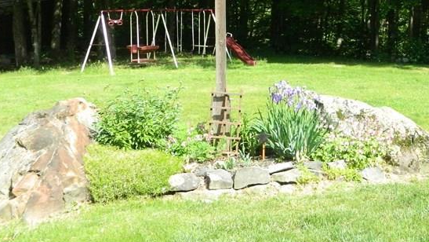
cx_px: 291
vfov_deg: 23.1
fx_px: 580
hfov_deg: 40.0
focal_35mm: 51
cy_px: 37
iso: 400
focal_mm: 4.5
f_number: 8.7
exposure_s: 1/200
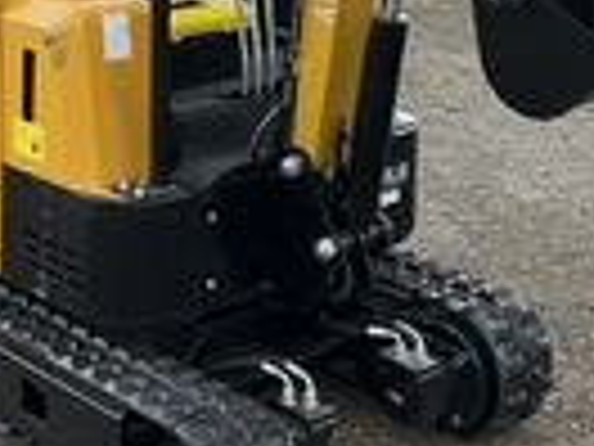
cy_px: -63
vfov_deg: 16.2
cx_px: 284
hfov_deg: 22.3
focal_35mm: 88
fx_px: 1510
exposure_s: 1/435
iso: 25
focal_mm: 3
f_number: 1.8
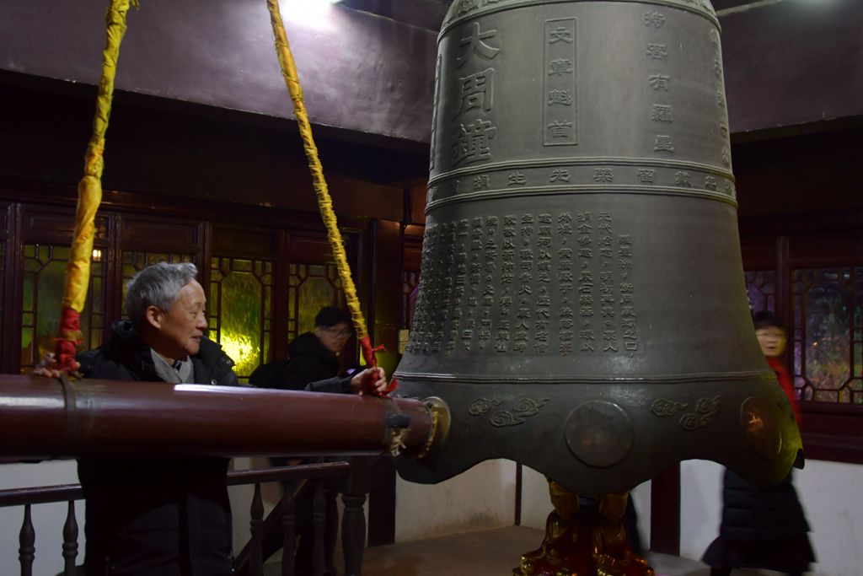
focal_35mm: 42
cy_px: 288
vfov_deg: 31.9
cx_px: 432
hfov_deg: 46.4
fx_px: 1007
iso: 640
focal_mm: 28
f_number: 3.5
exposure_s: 1/25
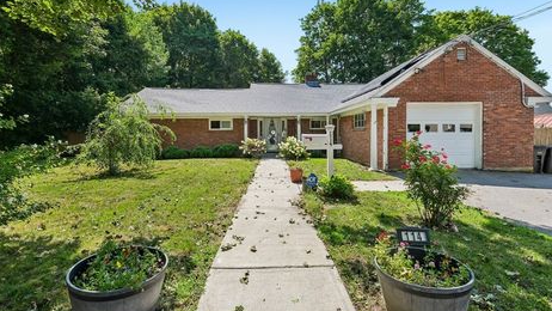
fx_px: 249
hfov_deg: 95.9
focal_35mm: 17
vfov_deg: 63.8
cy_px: 138
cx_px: 278
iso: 200
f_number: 5.6
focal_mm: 10
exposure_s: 1/480
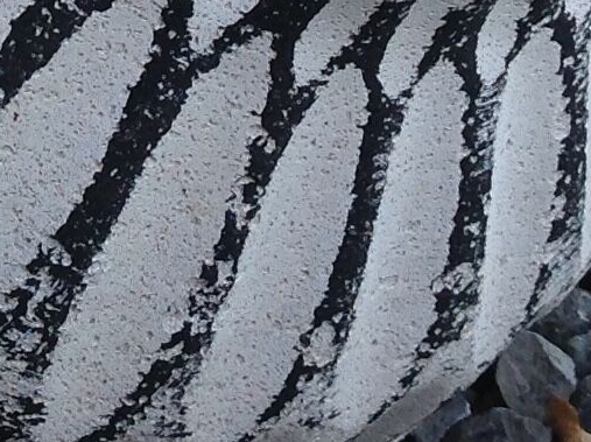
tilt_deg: -42.0
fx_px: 3052
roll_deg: -2.8
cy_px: -339
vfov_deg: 8.0
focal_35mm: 179
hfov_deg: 10.8
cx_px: -192
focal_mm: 4.28
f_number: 2.4
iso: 64
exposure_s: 1/120
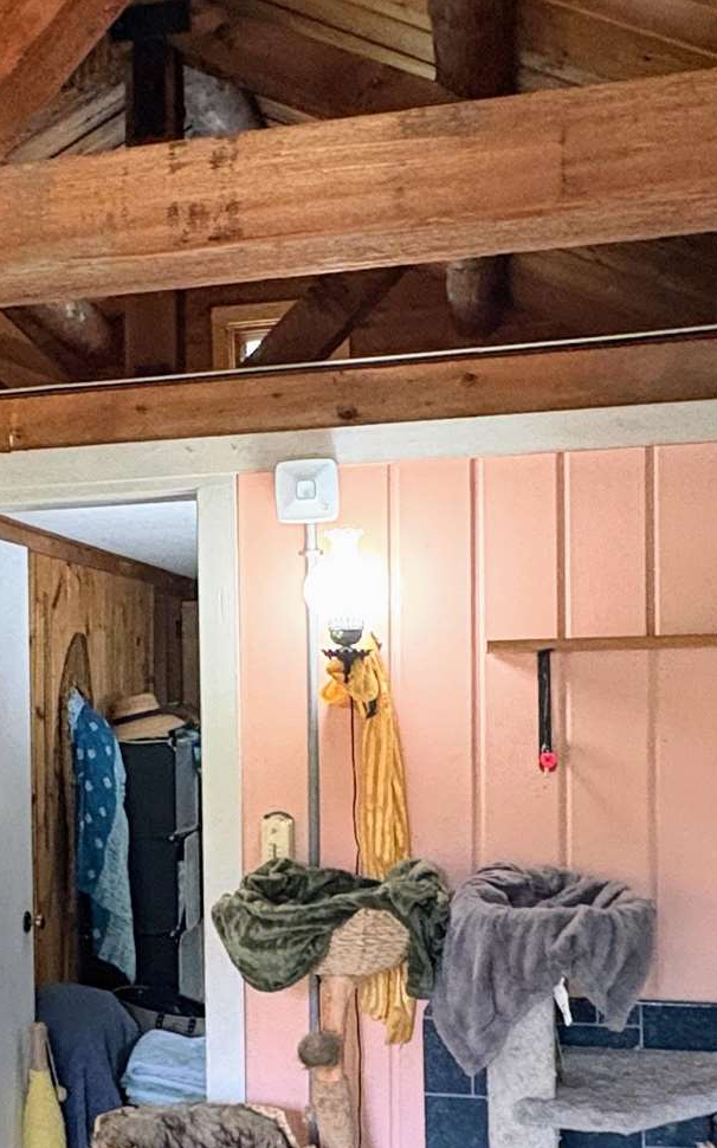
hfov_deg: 26.3
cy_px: 728
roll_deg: +1.1
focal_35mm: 47
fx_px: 1470
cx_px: 40
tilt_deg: -0.9
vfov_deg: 42.3
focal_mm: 2.22
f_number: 2.2
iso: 800
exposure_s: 1/60
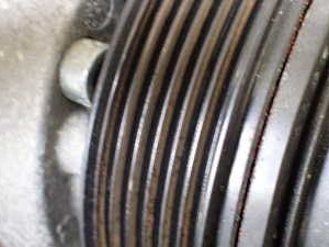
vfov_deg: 24.4
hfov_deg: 31.9
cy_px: 124
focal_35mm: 60
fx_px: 570
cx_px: 225
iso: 800
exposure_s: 1/50
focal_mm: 5.4
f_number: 2.3
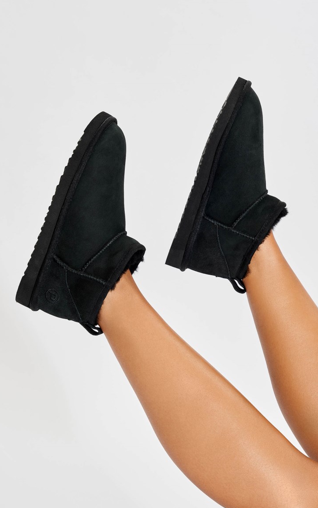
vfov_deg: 28.9
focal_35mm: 71
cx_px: 150
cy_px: 247
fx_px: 986
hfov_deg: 18.3
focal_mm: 67.1
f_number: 8
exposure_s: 1/160
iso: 100
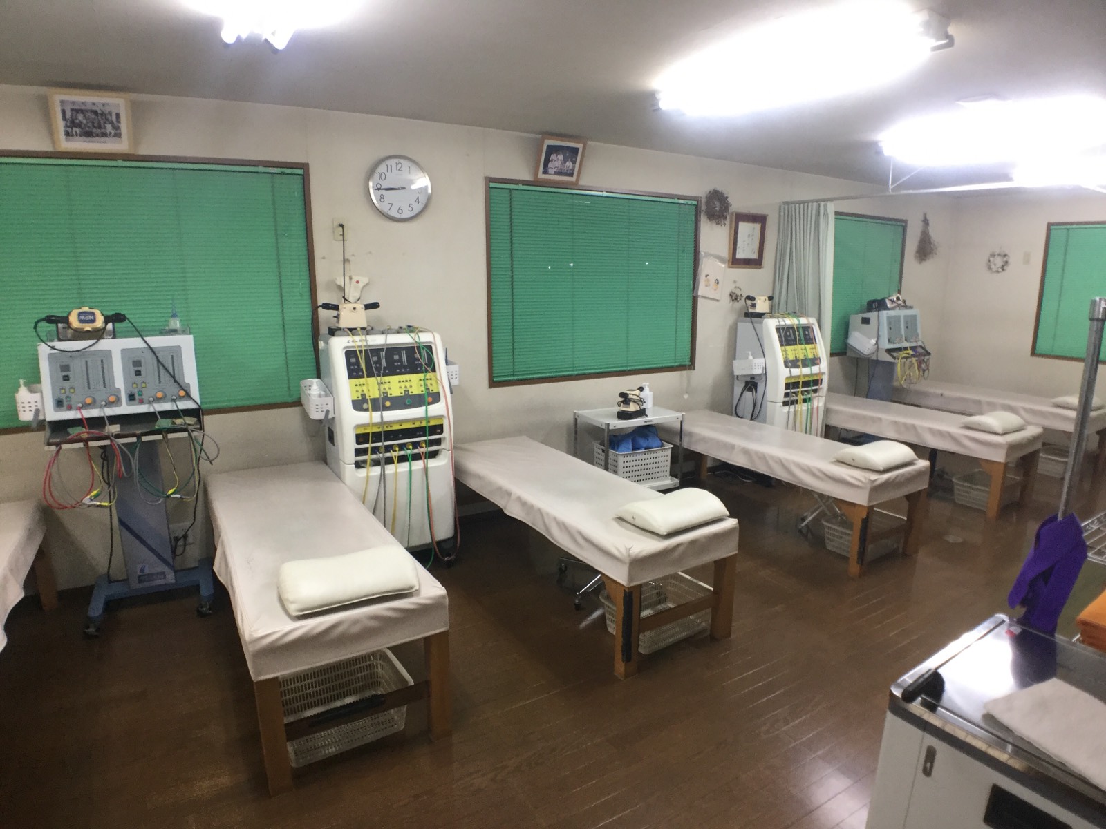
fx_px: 990
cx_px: 553
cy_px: 414
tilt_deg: -13.1
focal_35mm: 31
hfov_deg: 58.4
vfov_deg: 45.4
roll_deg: -0.8
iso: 64
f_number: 2.4
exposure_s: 1/30
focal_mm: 3.3
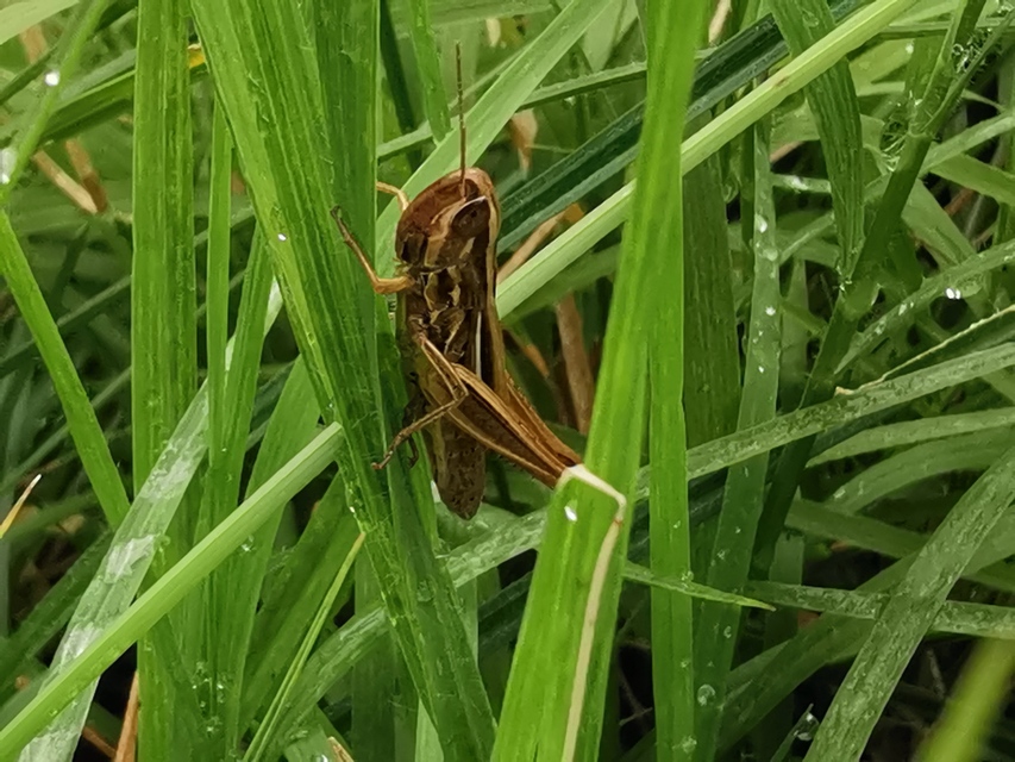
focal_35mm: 81
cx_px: 508
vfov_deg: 18.2
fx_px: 2375
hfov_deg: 24.1
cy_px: 381
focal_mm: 2.26
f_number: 2.2
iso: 50
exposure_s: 1/205
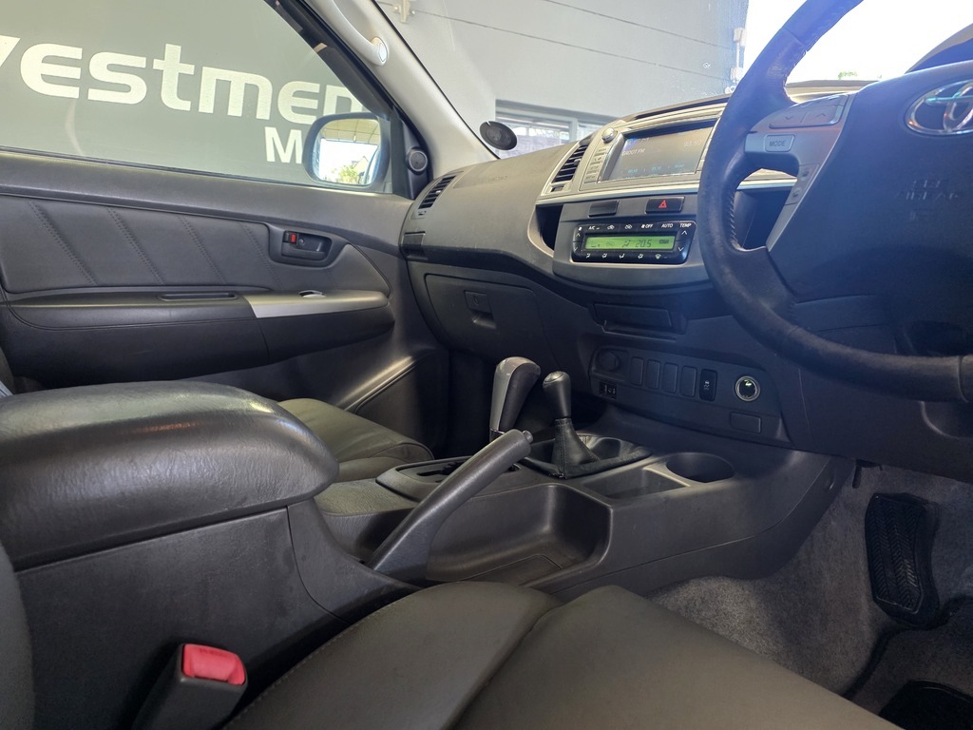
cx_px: 486
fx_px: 646
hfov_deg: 73.9
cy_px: 365
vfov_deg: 58.9
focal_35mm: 23
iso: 500
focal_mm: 6.25
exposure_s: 1/100
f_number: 1.7
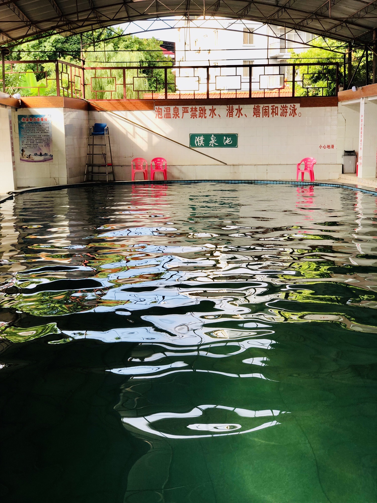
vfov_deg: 36.8
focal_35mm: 52
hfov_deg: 28.0
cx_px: 188
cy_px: 252
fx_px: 755
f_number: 2.4
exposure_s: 1/120
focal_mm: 6
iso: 16
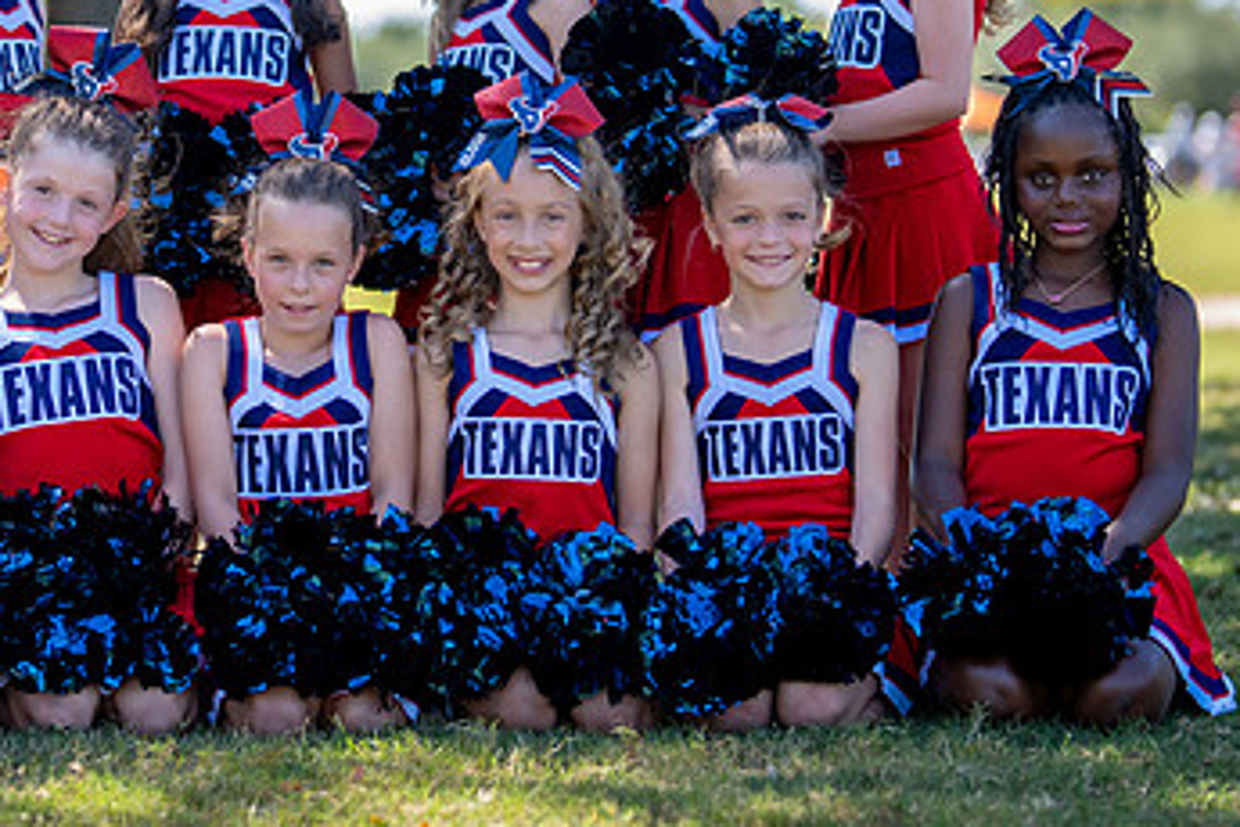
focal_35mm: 132
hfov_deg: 15.5
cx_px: 508
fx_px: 4546
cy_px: 155
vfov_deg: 10.4
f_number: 1.2
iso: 100
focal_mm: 50
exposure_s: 1/2000
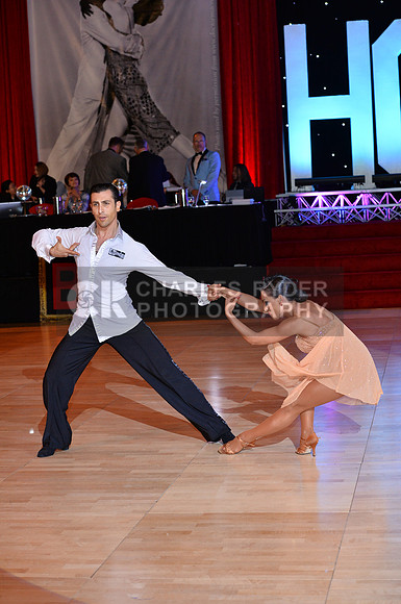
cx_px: 200
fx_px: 1173
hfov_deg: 19.4
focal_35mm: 70
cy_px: 302
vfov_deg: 28.9
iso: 2000
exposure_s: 1/250
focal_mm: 70
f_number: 5
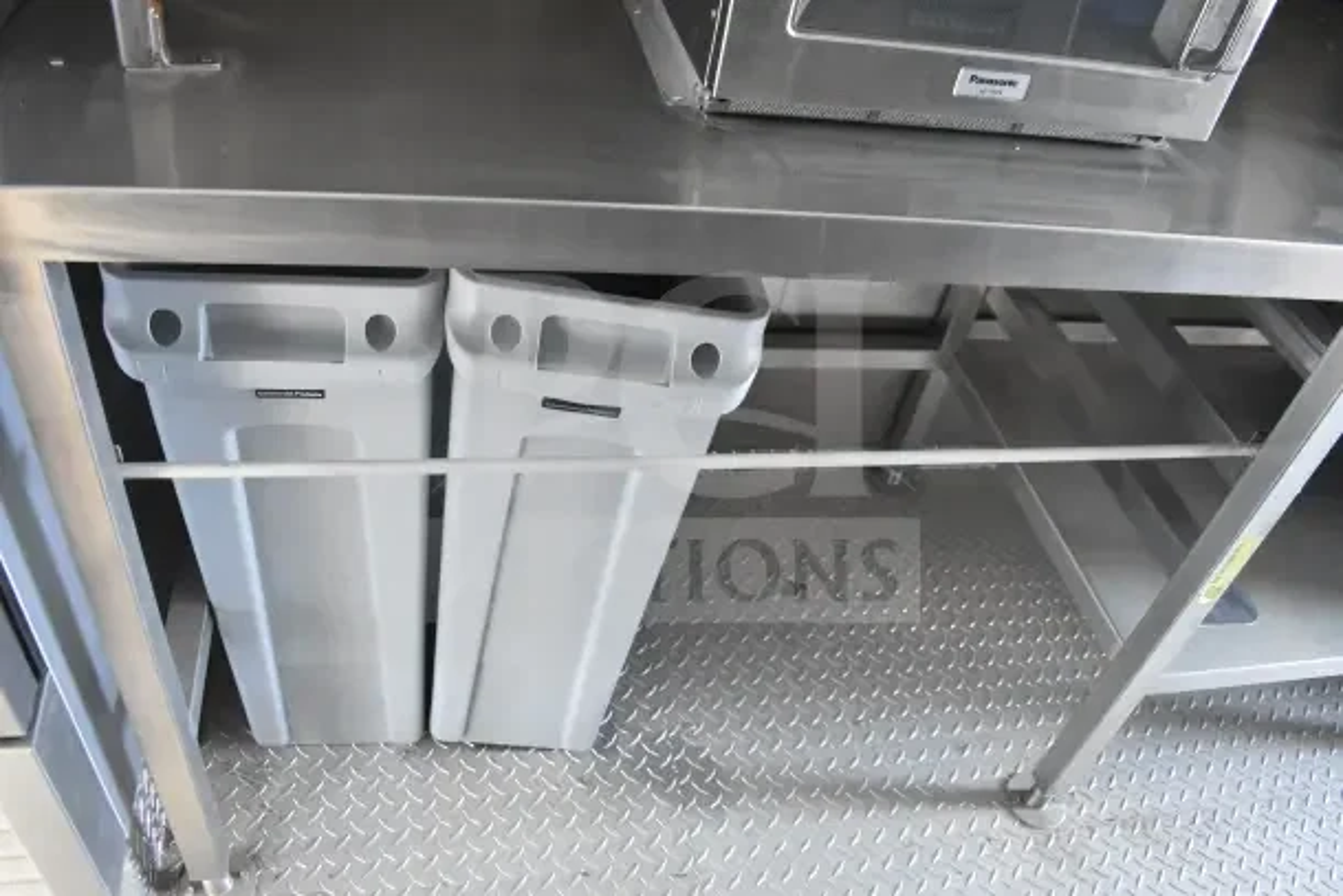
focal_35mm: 27
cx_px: 672
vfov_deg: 48.0
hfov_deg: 67.4
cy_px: 448
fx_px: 1007
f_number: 4
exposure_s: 1/60
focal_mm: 18
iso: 6400
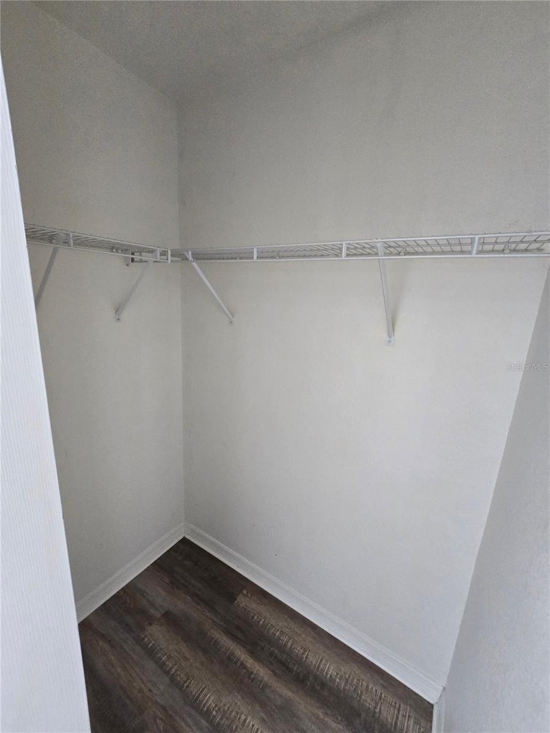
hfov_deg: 89.9
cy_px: 366
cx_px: 275
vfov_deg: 106.2
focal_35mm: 13
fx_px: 275
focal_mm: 2.2
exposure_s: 1/60
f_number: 2.2
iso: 200
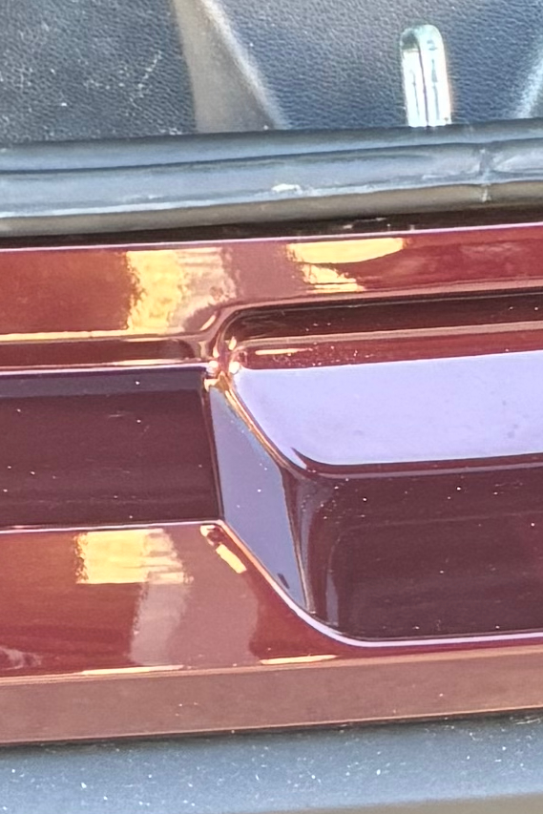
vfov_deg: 10.0
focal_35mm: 181
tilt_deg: -13.9
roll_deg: -2.7
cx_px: 151
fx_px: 4093
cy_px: -1125
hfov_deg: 7.6
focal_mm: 5.96
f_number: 1.6
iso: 125
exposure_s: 1/69
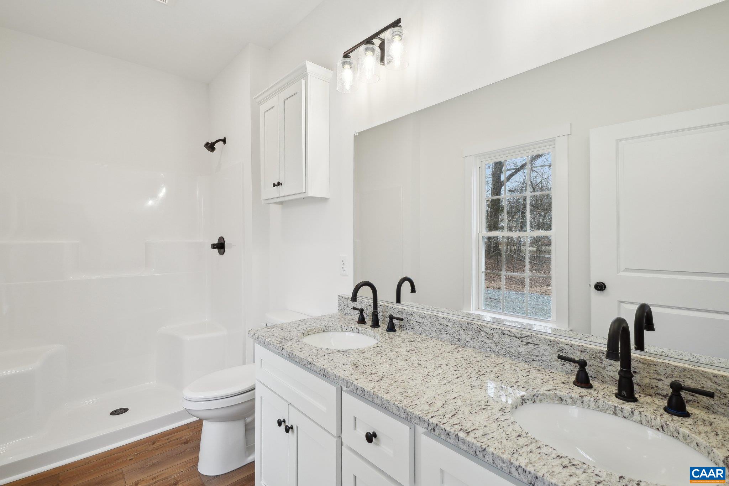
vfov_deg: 71.1
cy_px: 243
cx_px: 364
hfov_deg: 94.0
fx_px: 340
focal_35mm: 17
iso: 250
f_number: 8
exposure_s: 1/30
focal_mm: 11.2
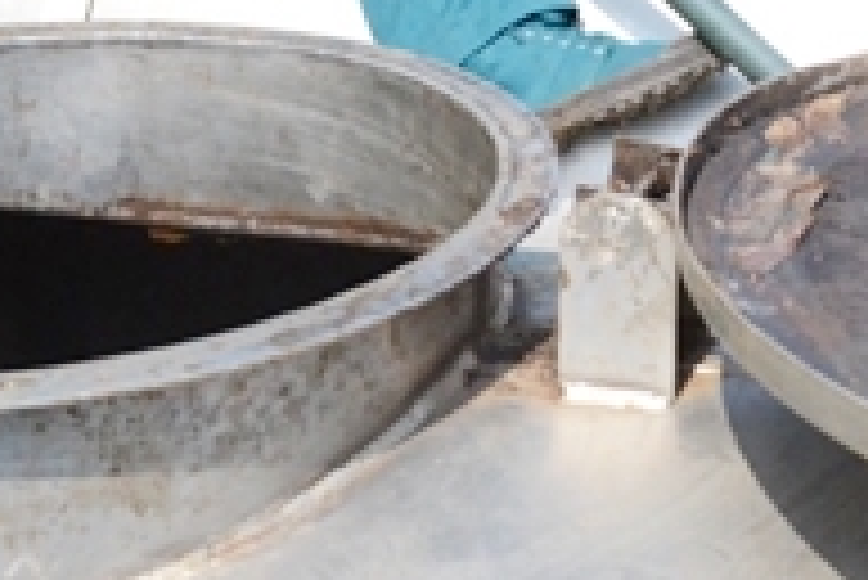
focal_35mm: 84
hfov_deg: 23.8
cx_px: 706
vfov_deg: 15.1
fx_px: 2027
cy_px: -292
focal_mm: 18
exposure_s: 1/4000
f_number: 5.6
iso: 1600
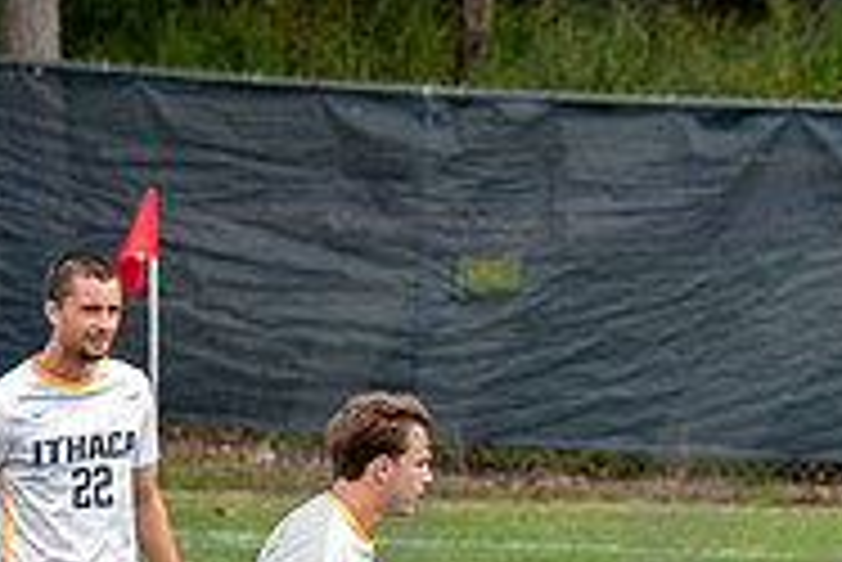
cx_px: 1067
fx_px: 19427
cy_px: 525
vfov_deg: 1.7
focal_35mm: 830
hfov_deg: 2.5
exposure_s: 1/1250
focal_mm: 135
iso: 320
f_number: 4.5
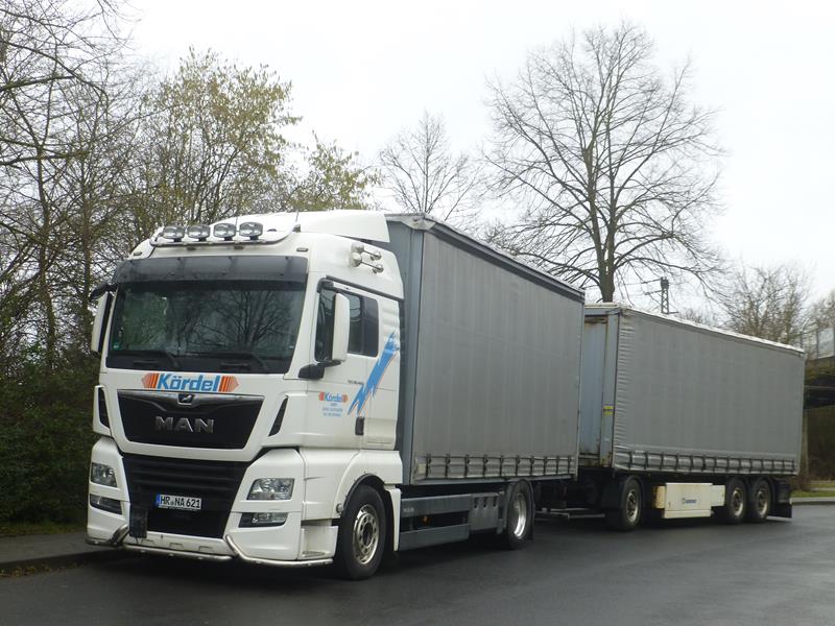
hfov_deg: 45.8
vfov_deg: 35.1
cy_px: 313
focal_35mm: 41
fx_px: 989
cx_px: 418
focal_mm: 7.4
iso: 100
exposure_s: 1/125
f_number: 3.9
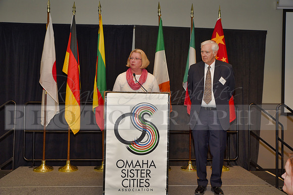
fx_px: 326
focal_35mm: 40
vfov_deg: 33.4
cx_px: 146
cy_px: 98
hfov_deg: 48.4
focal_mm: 40
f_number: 5
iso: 200
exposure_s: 1/60
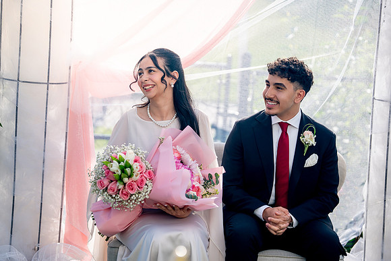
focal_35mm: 101
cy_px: 130
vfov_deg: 13.5
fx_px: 1099
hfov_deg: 20.2
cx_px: 196
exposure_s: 1/2500
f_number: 2
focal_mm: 93
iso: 125
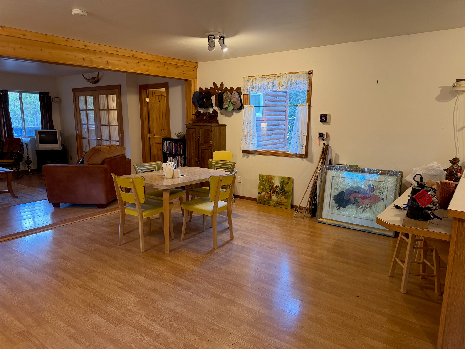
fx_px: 322
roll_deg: +0.4
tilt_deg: -9.9
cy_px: 174
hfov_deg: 71.6
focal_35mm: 24
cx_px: 232
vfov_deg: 56.8
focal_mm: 6.76
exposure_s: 1/60
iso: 200
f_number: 1.78
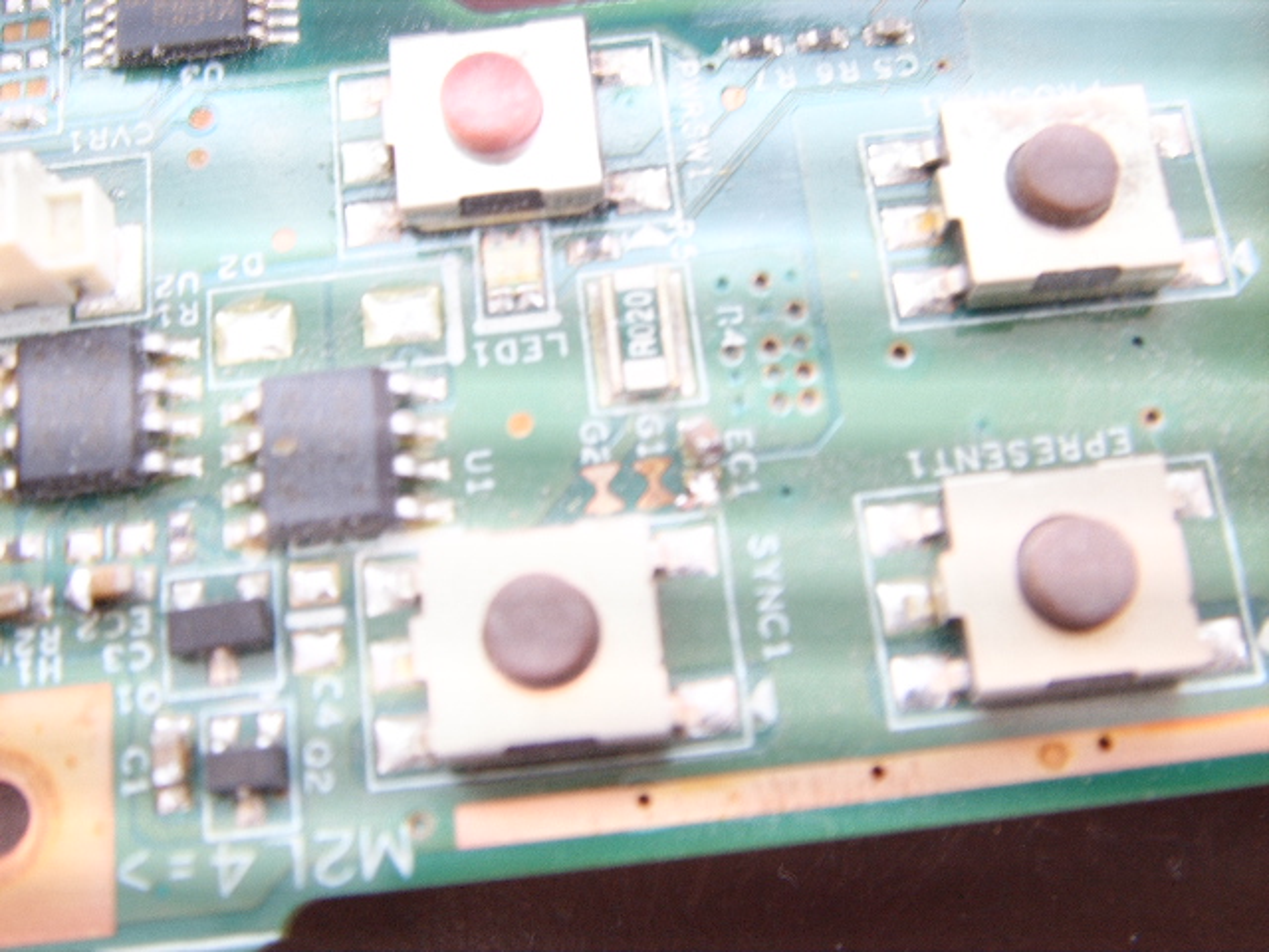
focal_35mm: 39
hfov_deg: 47.9
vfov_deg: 36.8
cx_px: 634
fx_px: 1430
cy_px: 476
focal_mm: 6.6
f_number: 3.5
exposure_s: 1/4
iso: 63
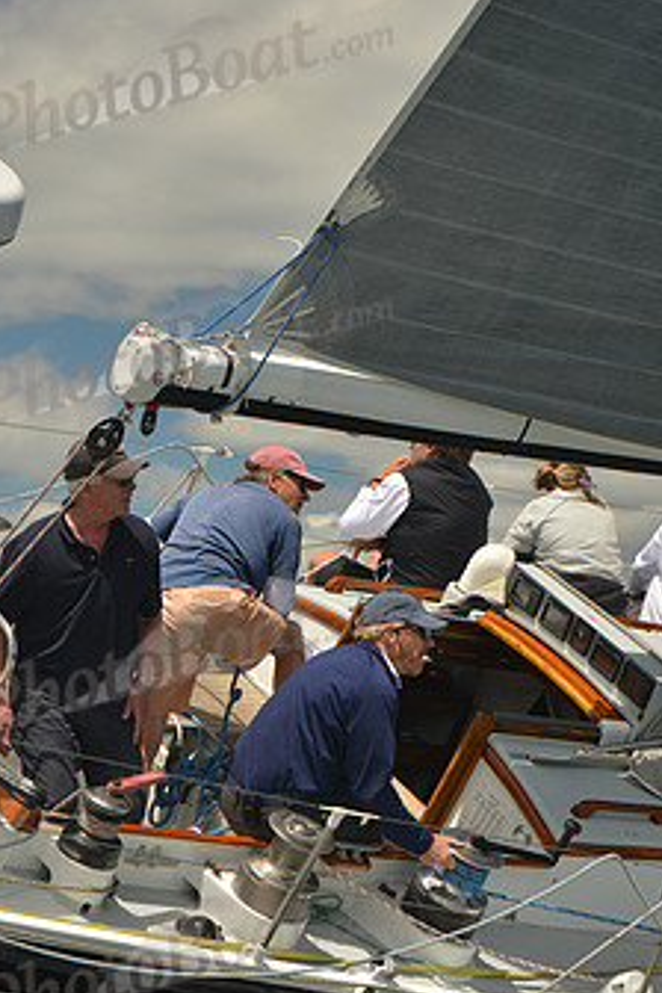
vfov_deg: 16.9
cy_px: 463
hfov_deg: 11.3
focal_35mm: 121
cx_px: 550
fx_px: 3337
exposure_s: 1/800
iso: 400
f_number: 7.1
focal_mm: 70
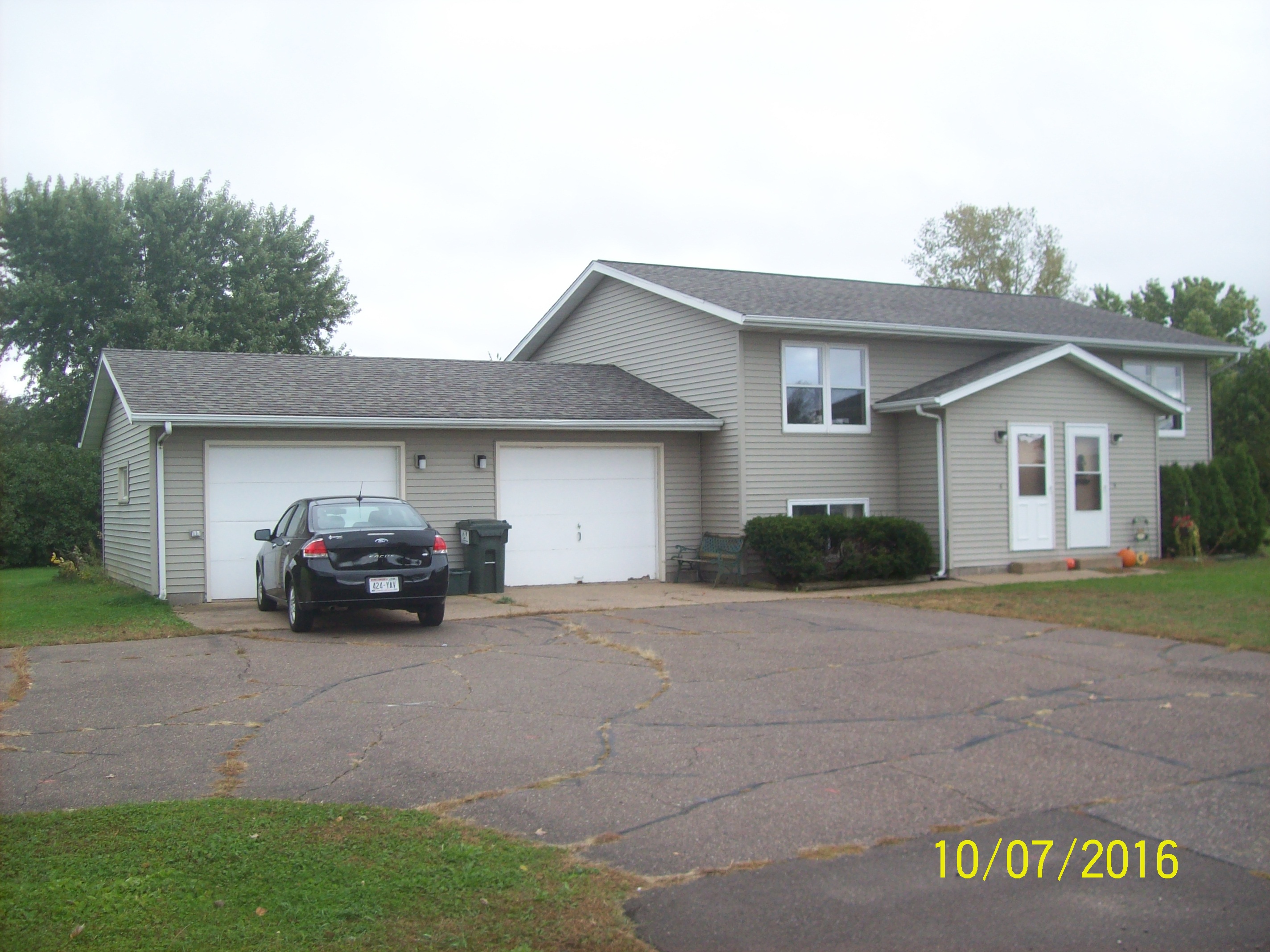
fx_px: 1320
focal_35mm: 36
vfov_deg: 39.6
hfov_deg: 51.4
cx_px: 635
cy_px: 476
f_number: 2.7
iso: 80
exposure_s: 1/82.9
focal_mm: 6
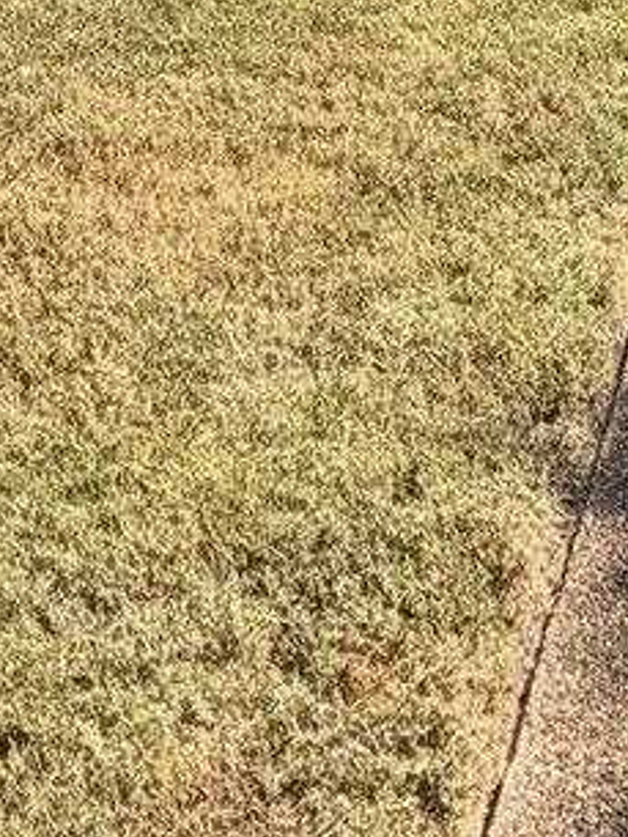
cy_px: -557
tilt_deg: +1.9
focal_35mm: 94
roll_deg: -0.3
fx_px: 2272
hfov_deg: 14.7
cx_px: 921
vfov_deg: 17.7
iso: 40
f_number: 2.2
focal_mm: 2.22
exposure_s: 1/770
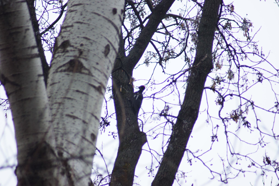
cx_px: 140
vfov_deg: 4.4
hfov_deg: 6.5
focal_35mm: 315
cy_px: 93
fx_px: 2441
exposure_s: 1/40
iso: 400
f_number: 5.6
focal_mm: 210
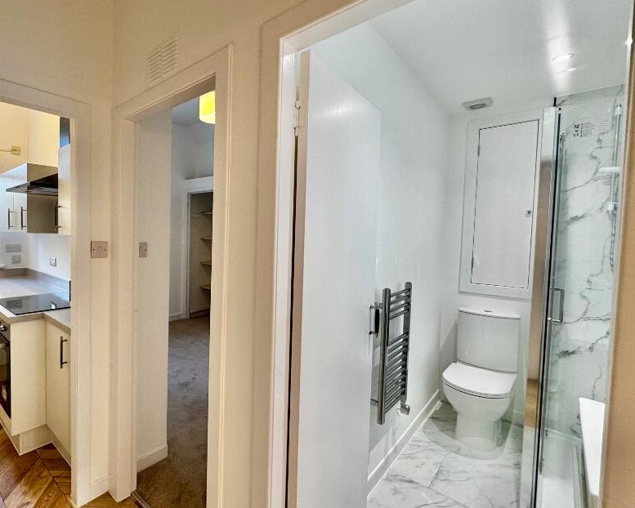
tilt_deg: -2.6
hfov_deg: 84.0
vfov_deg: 73.8
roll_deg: -0.8
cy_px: 248
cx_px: 224
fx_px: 338
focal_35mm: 18
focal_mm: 2.22
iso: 125
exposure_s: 1/100
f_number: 2.2
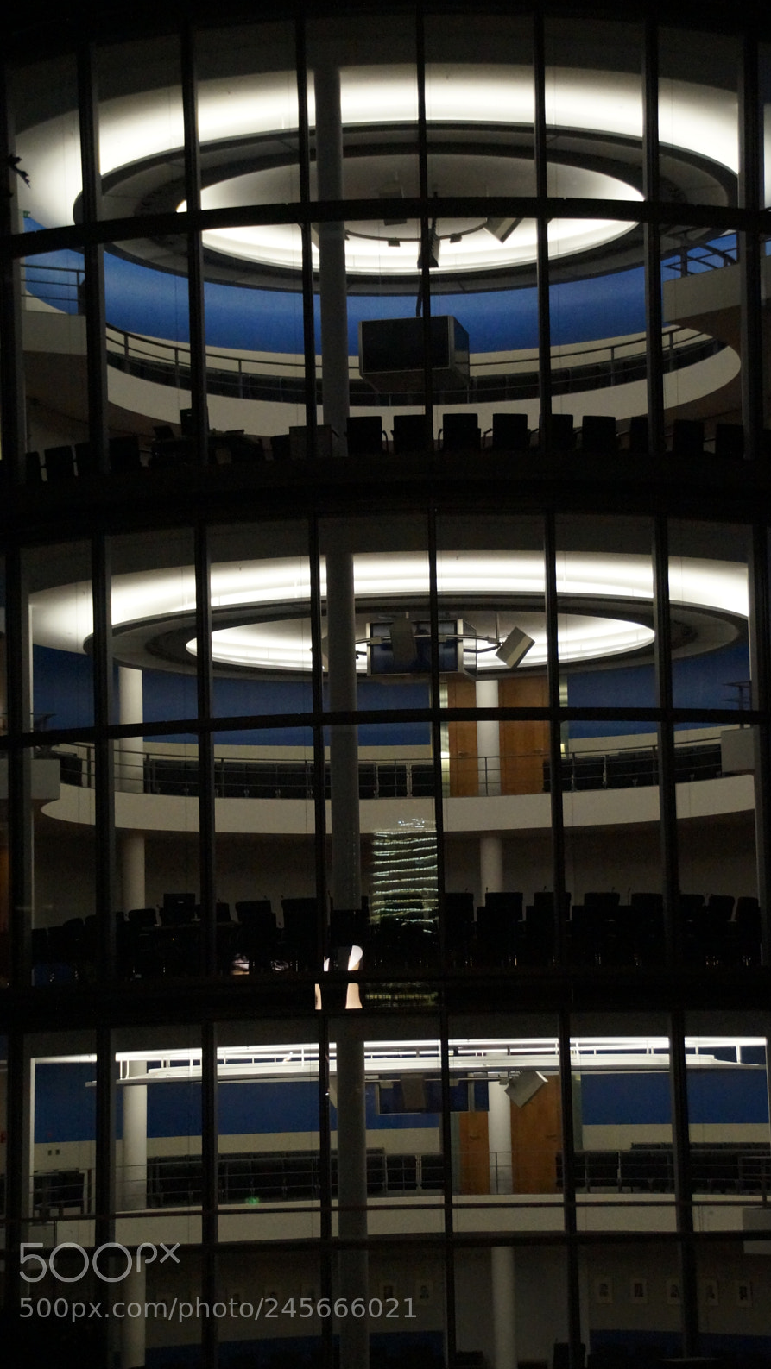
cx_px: 425
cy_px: 686
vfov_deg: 22.5
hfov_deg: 12.7
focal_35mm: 95
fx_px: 3452
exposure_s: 1/40
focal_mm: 60
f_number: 5.6
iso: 3200
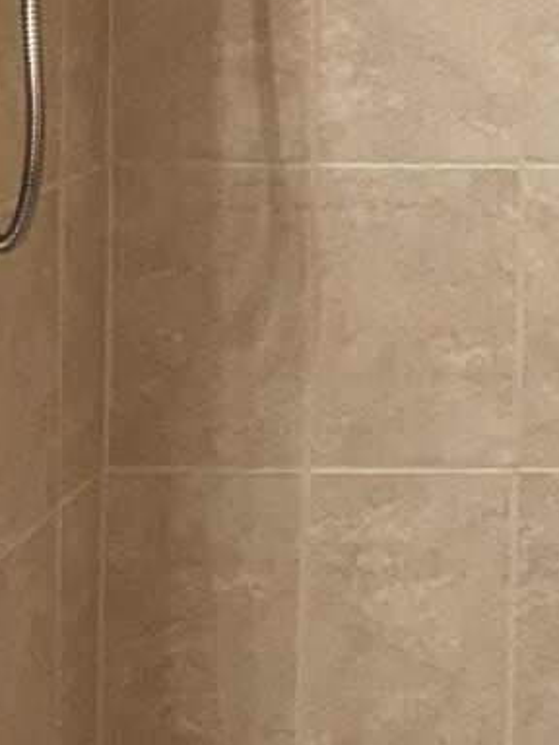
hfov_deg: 11.1
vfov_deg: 15.3
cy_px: -78
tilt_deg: -3.1
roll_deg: -1.2
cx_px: 974
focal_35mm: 125
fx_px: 2691
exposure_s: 1/120
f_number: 1.78
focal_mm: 6.76
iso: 125
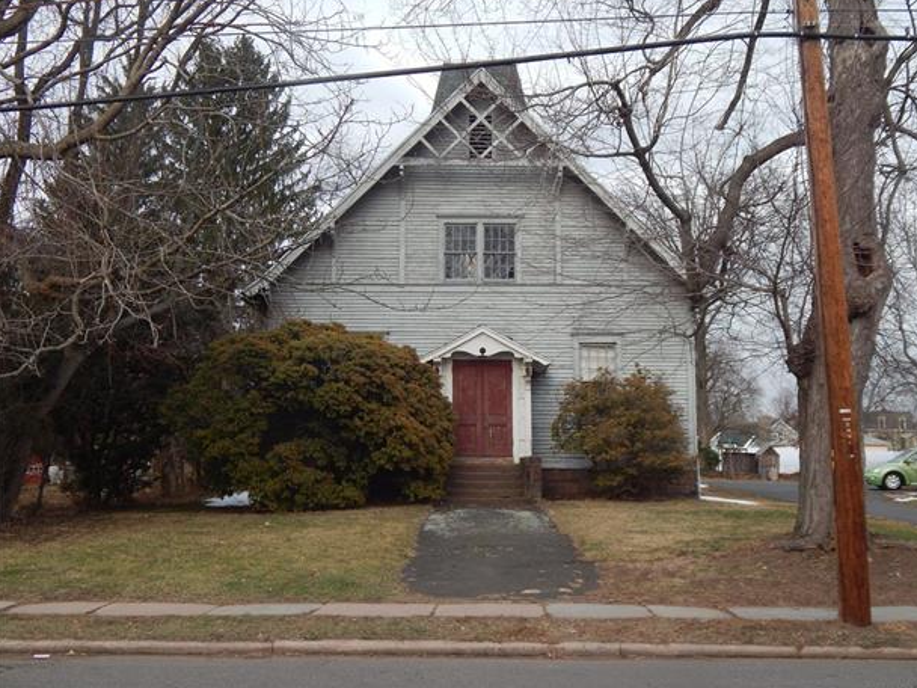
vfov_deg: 36.0
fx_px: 1060
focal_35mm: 40
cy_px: 341
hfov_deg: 46.8
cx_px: 477
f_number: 3.4
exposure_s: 1/100
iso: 125
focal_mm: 6.8
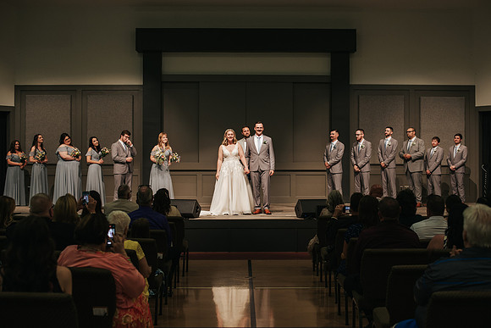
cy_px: 167
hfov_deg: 36.3
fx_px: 749
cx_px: 258
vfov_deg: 24.7
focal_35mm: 55
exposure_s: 1/200
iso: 1000
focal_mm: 50
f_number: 3.2
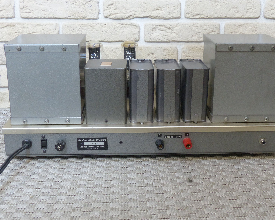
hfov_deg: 36.0
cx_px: 144
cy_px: 111
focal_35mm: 52
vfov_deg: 29.1
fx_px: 423
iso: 400
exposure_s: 1/60
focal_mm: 8.7
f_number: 4.5
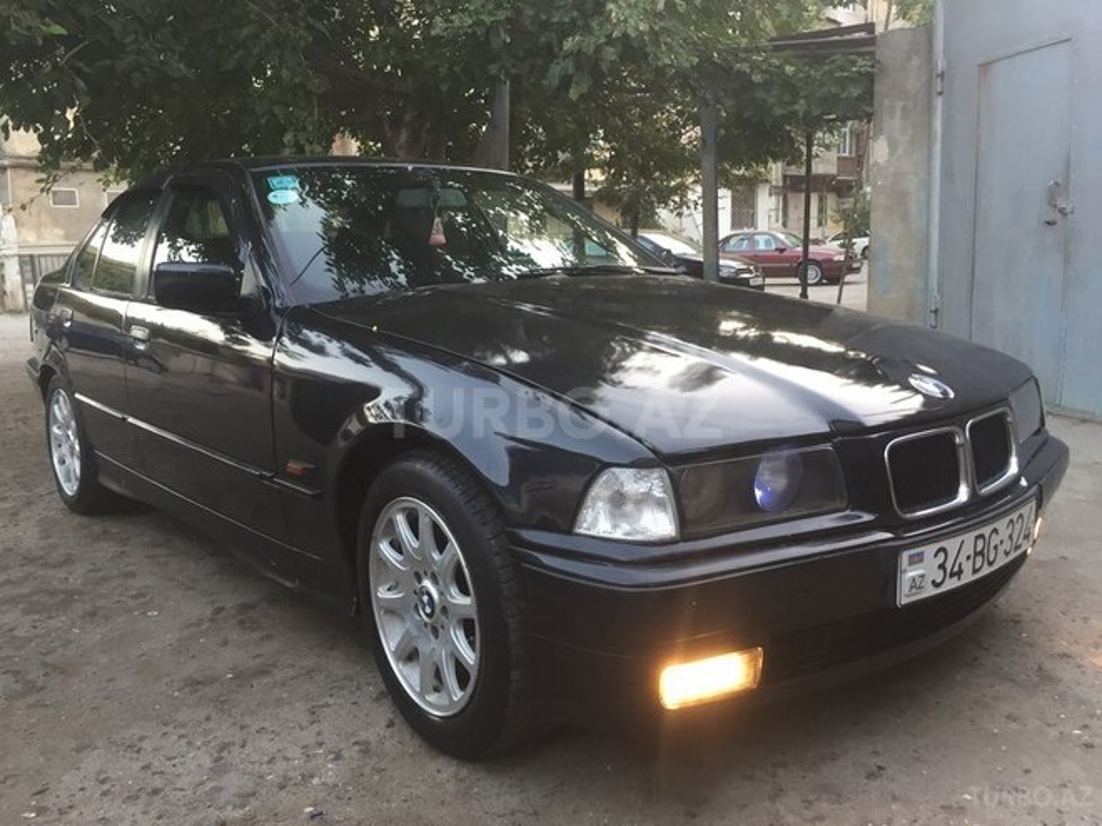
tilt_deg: -10.8
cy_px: 413
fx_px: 923
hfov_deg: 61.7
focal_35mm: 29
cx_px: 551
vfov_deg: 48.2
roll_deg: +1.7
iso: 80
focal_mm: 4.15
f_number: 2.2
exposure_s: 1/33
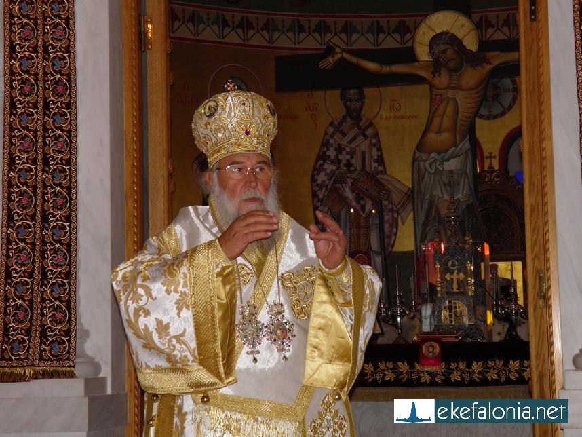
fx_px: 1345
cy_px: 218
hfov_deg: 24.4
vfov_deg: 18.4
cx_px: 291
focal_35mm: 80
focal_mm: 14.4
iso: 125
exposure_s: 1/100
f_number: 3.9
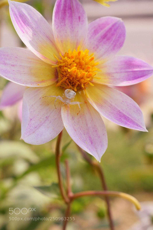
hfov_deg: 18.9
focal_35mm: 72
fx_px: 459
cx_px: 76
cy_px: 115
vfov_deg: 28.1
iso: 200
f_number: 9
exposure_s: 1/320
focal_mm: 48
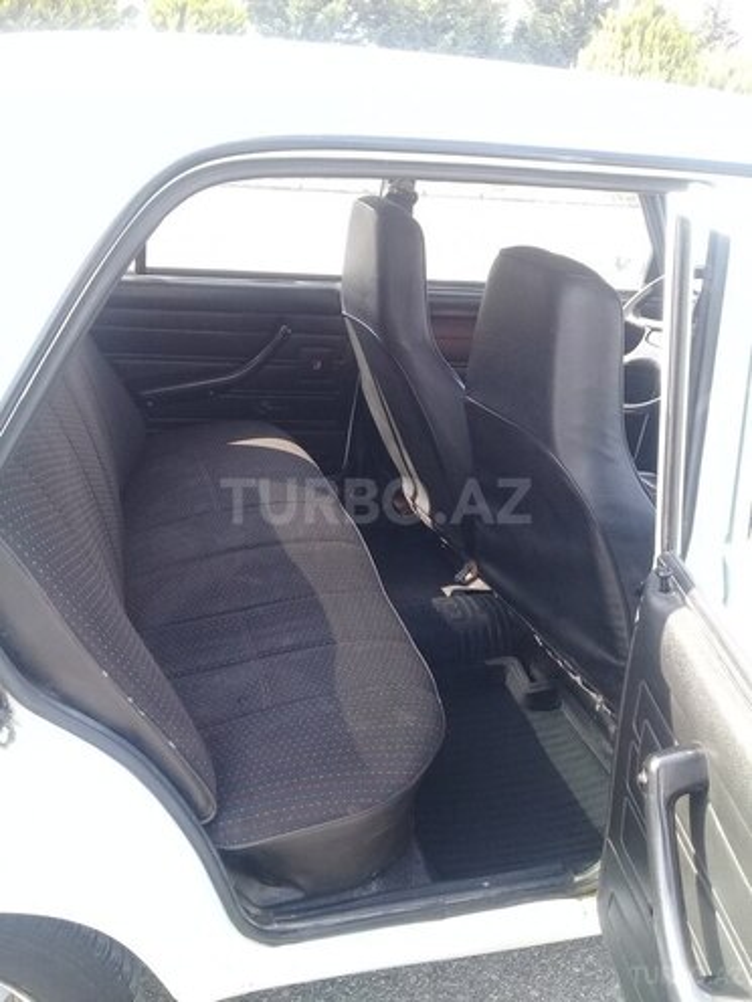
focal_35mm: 31
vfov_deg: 58.4
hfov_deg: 45.4
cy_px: 501
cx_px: 376
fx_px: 898
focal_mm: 3.3
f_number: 2.2
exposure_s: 1/100
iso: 64
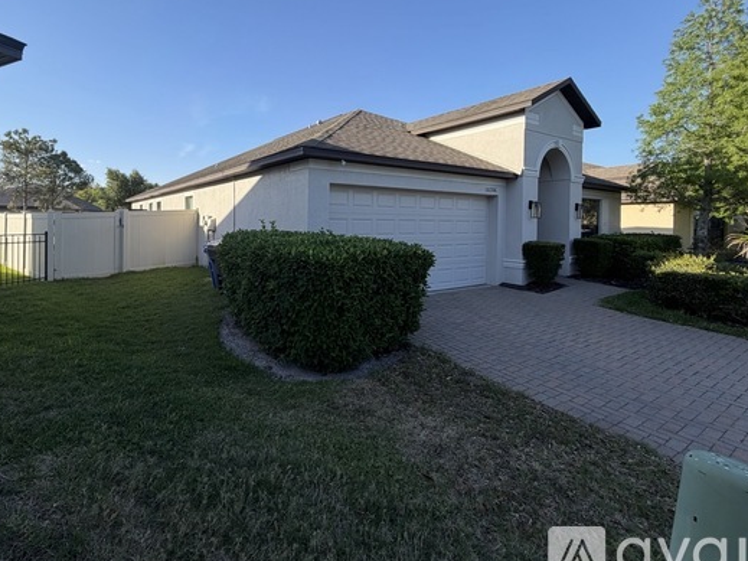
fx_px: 389
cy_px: 224
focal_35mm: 18
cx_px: 300
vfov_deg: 70.8
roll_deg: -1.0
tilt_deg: -2.0
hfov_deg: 86.7
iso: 40
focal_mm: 2.22
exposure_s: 1/770
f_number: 2.2
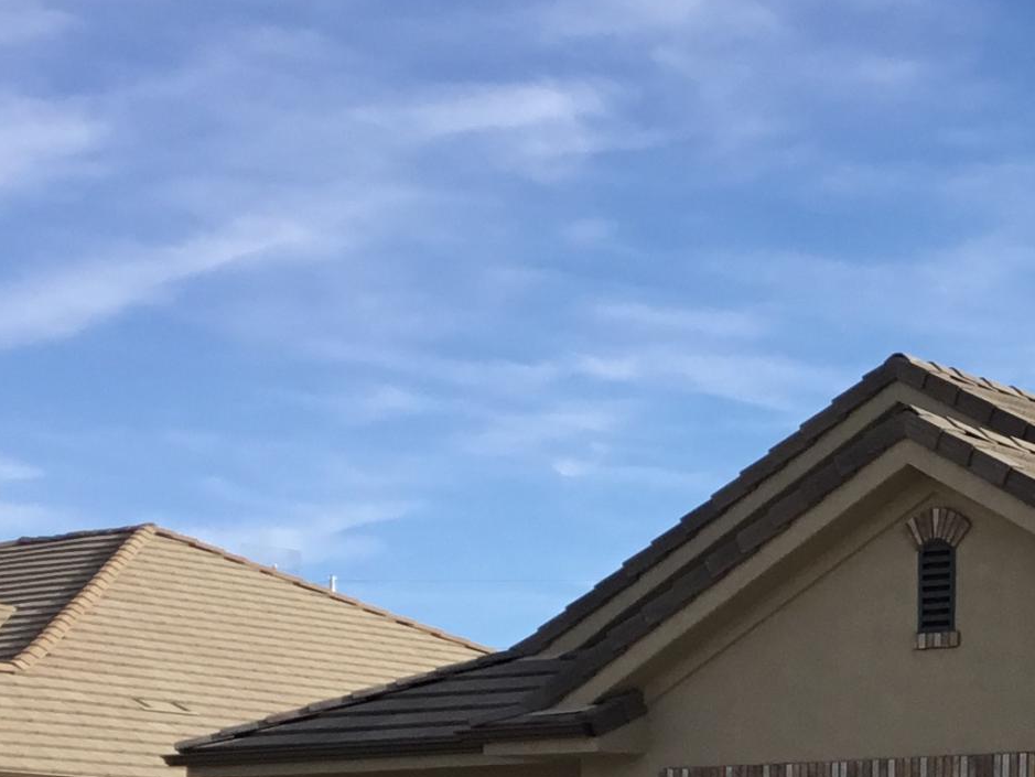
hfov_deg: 17.9
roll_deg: -0.7
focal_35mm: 99
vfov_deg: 14.4
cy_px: 964
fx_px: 2961
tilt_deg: +0.8
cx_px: 1524
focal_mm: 3.3
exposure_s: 1/970
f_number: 2.4
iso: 25
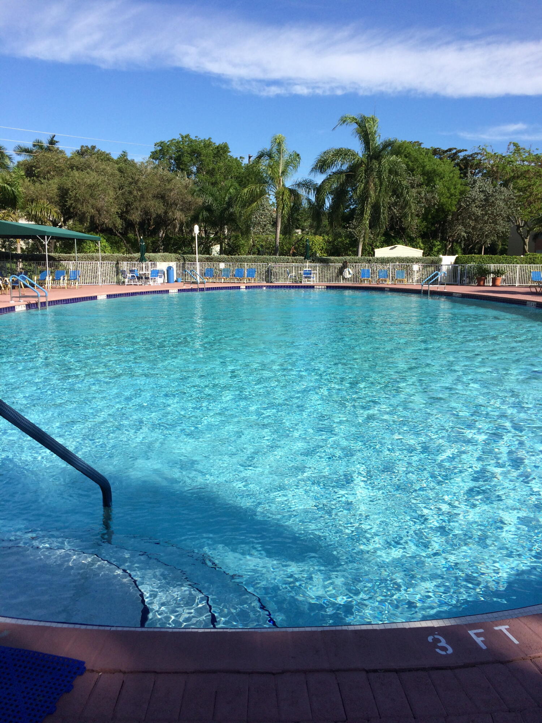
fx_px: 605
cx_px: 271
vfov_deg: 61.7
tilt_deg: -11.5
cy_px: 362
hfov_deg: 48.2
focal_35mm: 29
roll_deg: +0.0
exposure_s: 1/2053
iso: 32
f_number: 2.2
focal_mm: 4.15
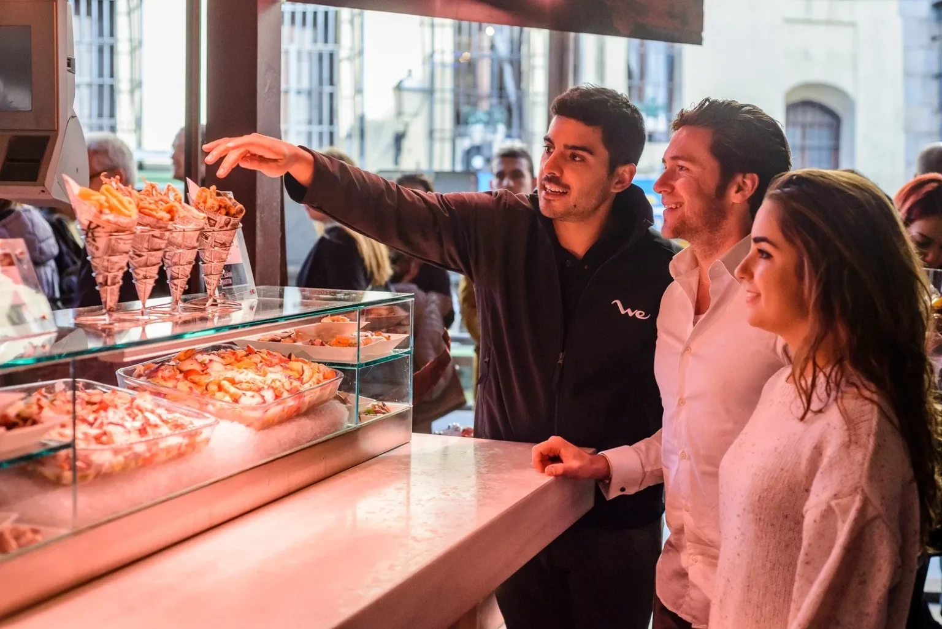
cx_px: 490
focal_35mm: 52
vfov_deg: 25.9
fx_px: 1367
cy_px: 303
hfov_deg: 38.0
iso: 1600
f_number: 2.8
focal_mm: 50
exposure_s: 1/1500
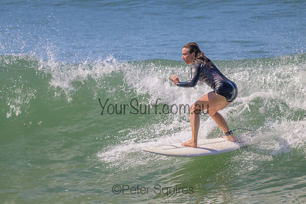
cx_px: 148
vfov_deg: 1.4
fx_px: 8278
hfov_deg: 2.1
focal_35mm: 974
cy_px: 80
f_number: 11
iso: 900
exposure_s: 1/2000
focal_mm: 800
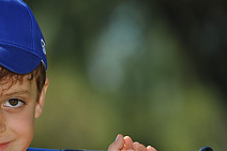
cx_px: -20
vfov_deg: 2.5
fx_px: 3453
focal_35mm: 548
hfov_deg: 3.8
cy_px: 172
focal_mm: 200
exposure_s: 1/1250
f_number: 4
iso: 200
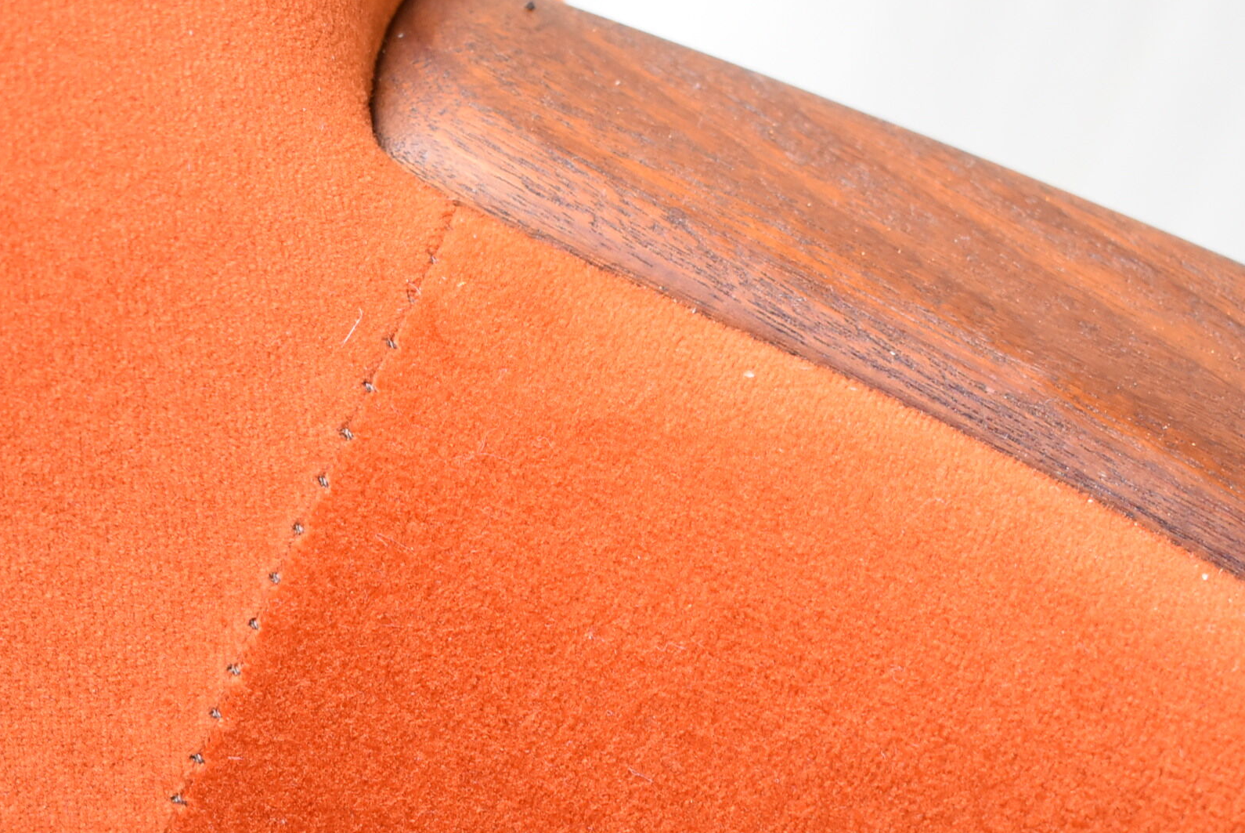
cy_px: 672
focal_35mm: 96
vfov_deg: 14.2
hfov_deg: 20.9
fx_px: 3323
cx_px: 187
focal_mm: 34
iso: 1250
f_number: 4.5
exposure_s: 1/125
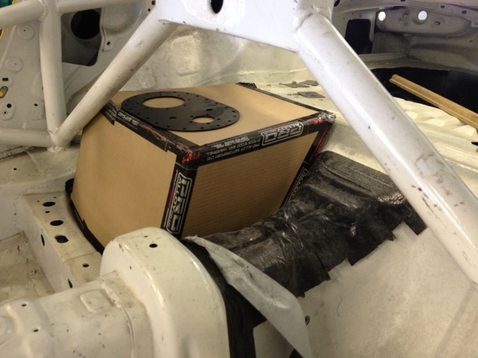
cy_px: 179
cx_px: 239
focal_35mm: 35
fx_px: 483
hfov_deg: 52.6
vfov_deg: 40.7
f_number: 2.4
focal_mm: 4.3
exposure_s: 1/20
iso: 200
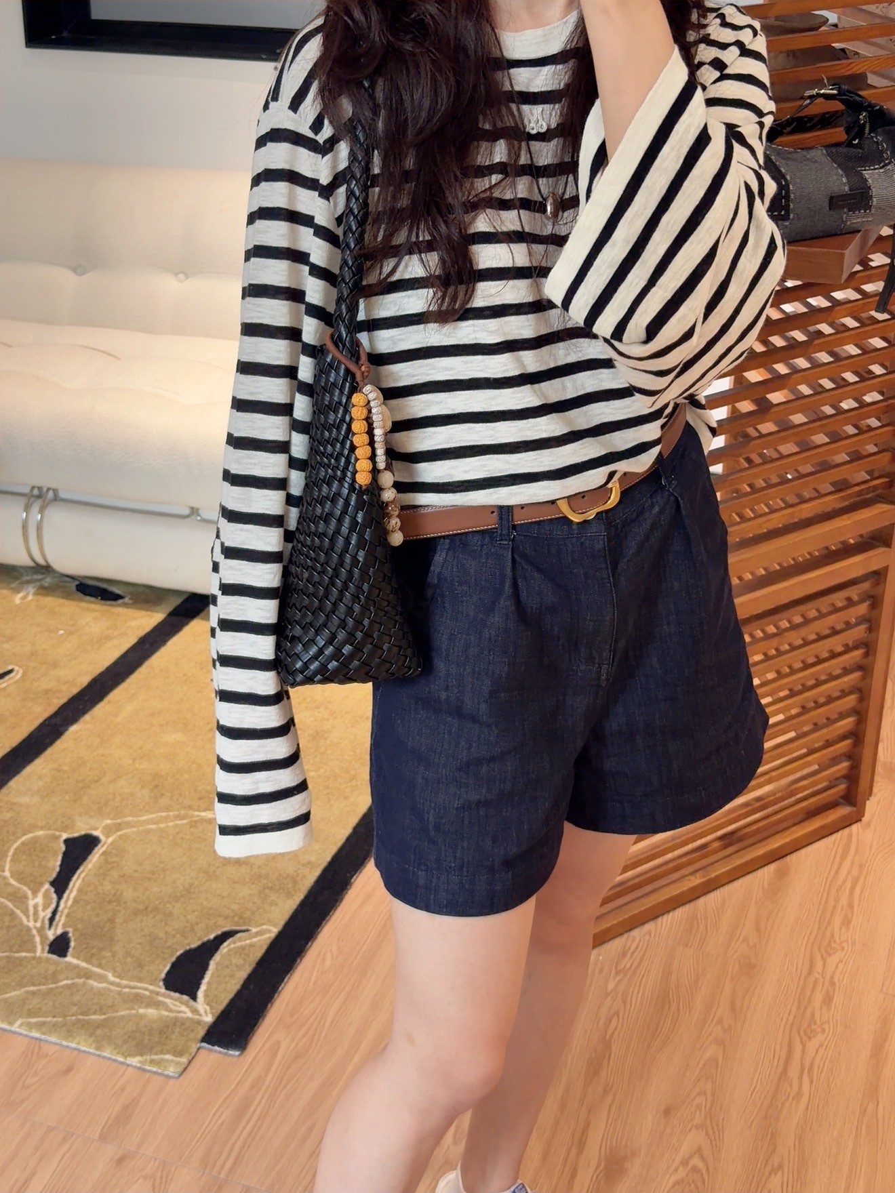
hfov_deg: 30.3
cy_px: 596
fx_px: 1655
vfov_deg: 39.7
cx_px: 448
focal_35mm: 48
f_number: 1.78
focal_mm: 6.76
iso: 250
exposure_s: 1/60
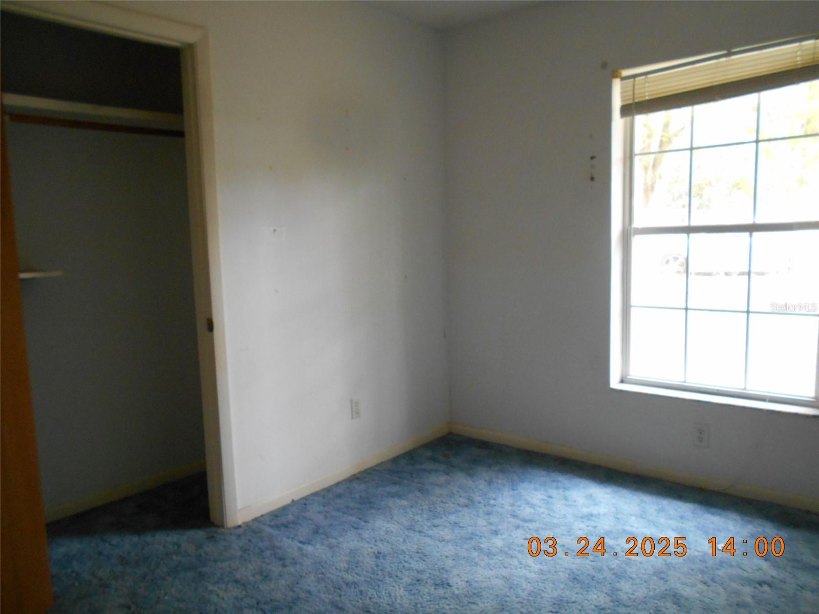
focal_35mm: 26
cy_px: 307
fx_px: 615
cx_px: 410
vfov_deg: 53.1
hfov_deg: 67.3
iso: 320
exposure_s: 1/30
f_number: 3.2
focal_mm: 4.6
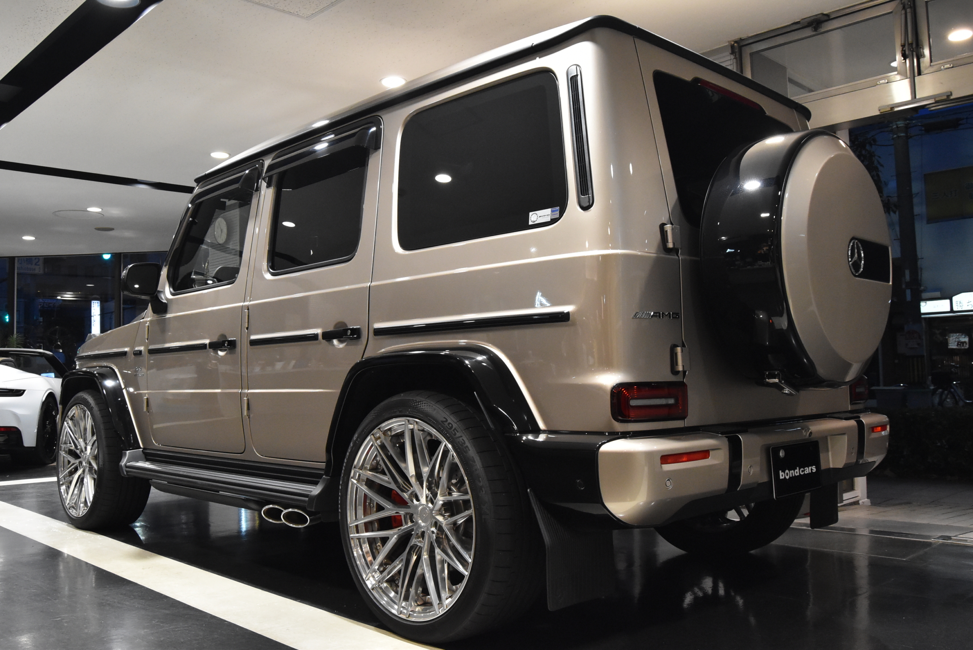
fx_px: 811
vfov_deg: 43.7
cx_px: 486
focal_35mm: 30
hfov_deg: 61.9
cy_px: 325
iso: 2800
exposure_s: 1/30
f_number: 8
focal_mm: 20
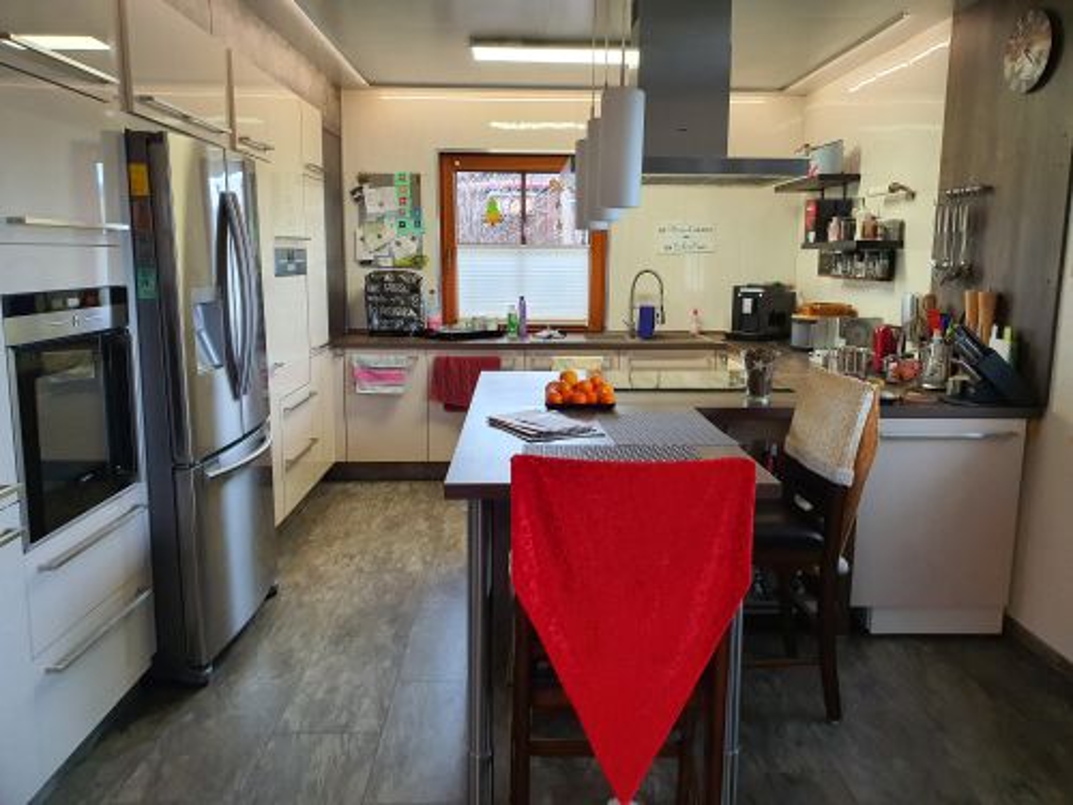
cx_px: 536
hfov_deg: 67.3
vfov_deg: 53.1
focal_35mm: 26
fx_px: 806
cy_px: 402
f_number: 2.4
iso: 320
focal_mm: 4.3
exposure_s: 1/50
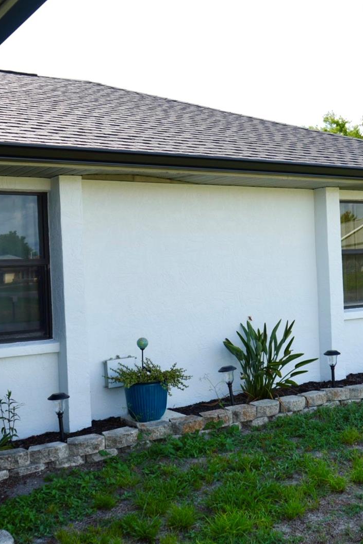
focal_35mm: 44
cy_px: 275
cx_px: 226
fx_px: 665
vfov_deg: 44.5
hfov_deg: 30.4
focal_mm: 29
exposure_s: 1/400
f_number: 4.5
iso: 100
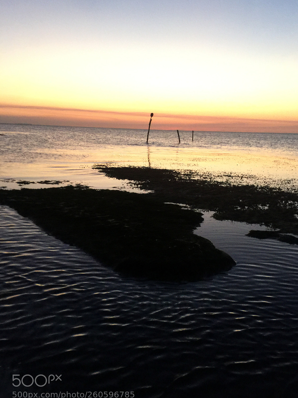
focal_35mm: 31
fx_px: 356
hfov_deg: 45.4
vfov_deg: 58.3
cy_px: 203
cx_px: 155
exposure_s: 1/15
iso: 80
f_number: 2.2
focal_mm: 4.15
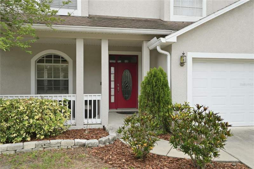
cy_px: 84
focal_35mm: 27
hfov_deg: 67.4
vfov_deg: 47.9
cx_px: 127
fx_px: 190
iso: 500
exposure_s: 1/250
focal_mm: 27
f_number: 8
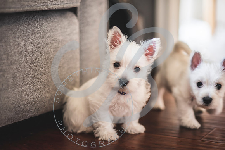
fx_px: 531
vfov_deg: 16.1
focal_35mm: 85
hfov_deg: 23.9
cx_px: 112
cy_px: 75
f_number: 1.8
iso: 500
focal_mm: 85
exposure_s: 1/125
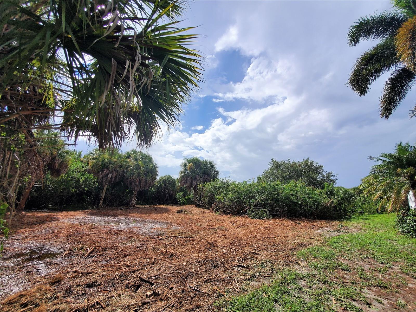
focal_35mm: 13
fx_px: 156
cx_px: 208
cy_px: 156
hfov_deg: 106.2
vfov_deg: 89.9
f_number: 2.2
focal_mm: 1.8
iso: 50
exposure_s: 1/1848
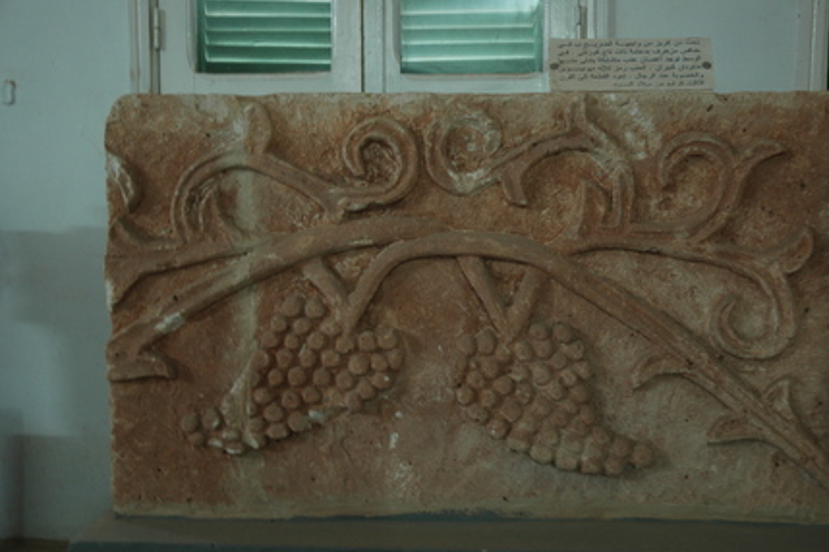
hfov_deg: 46.9
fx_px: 956
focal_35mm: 42
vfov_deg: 32.2
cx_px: 421
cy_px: 276
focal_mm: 27
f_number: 3.8
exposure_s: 1/2.5
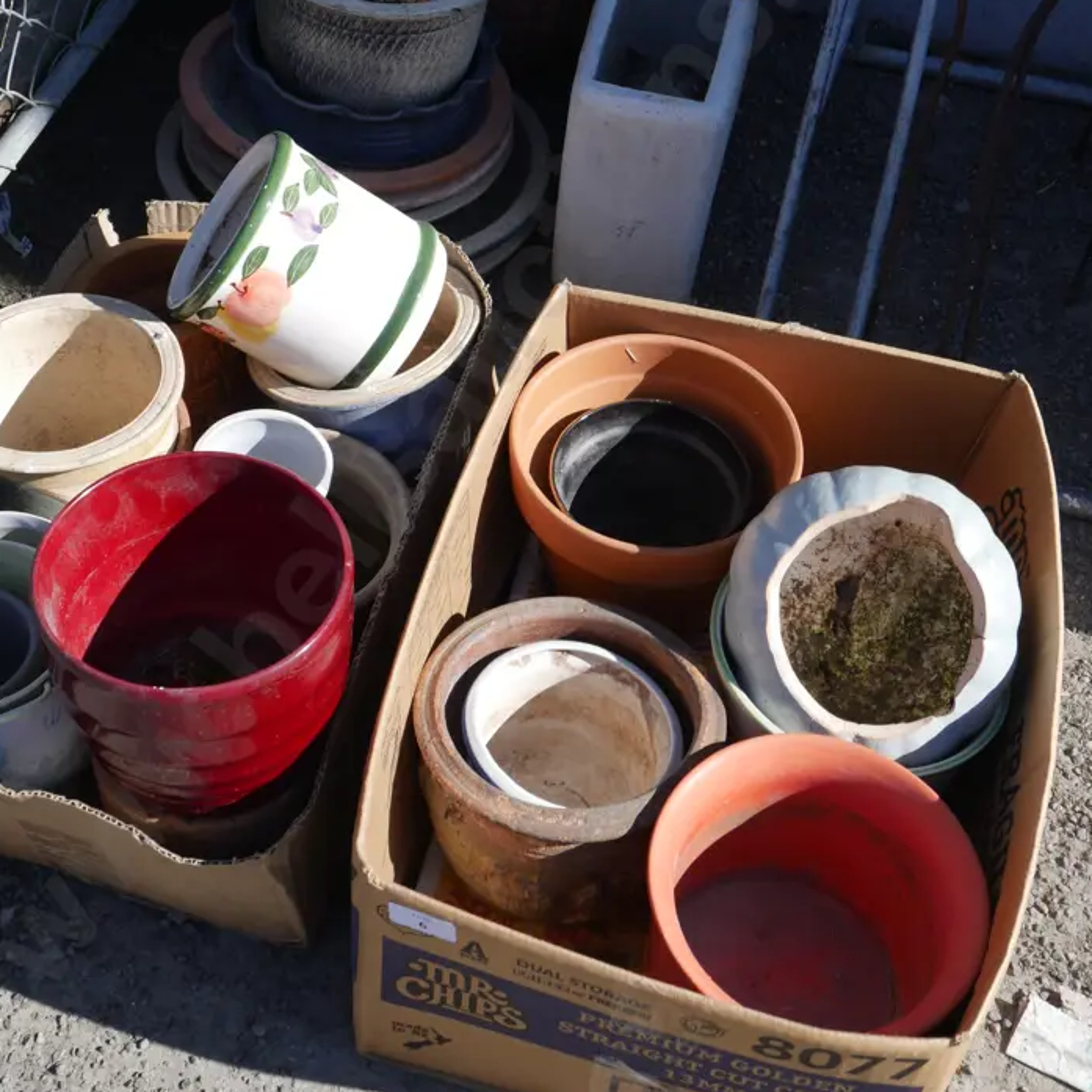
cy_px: 335
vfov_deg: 32.4
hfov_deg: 32.8
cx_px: 499
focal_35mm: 52
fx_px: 1856
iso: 200
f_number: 8
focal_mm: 20
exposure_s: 1/320
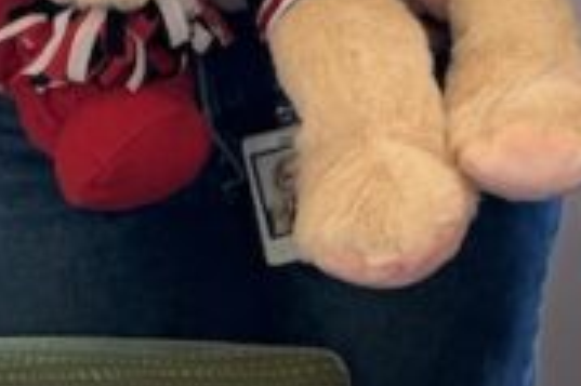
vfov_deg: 8.8
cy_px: -496
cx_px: 1311
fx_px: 2306
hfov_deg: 12.1
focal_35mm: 143
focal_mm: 6.76
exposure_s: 1/256
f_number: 1.78
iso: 100
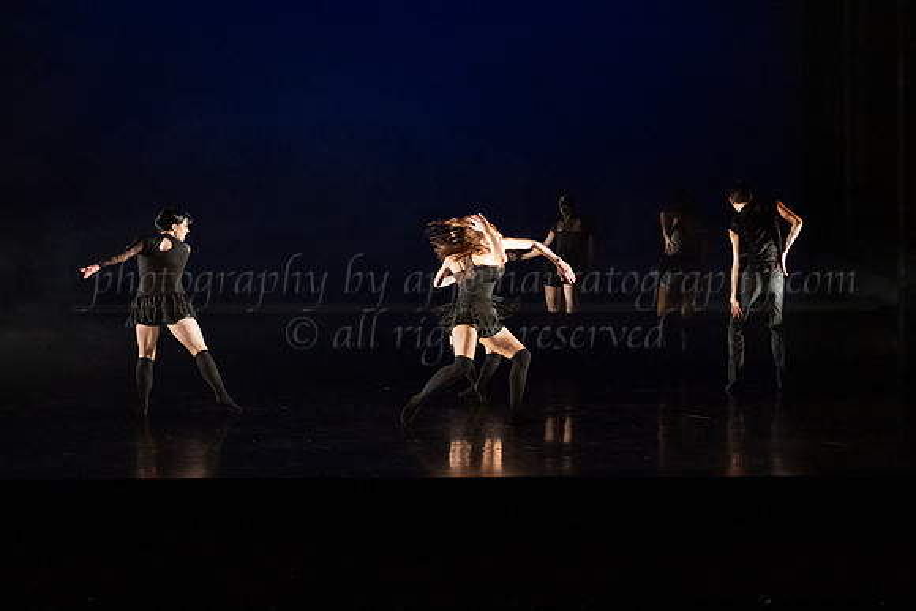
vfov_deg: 19.1
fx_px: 1813
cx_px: 433
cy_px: 296
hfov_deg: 28.3
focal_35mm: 71
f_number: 3.2
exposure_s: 1/500
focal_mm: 55
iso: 4000
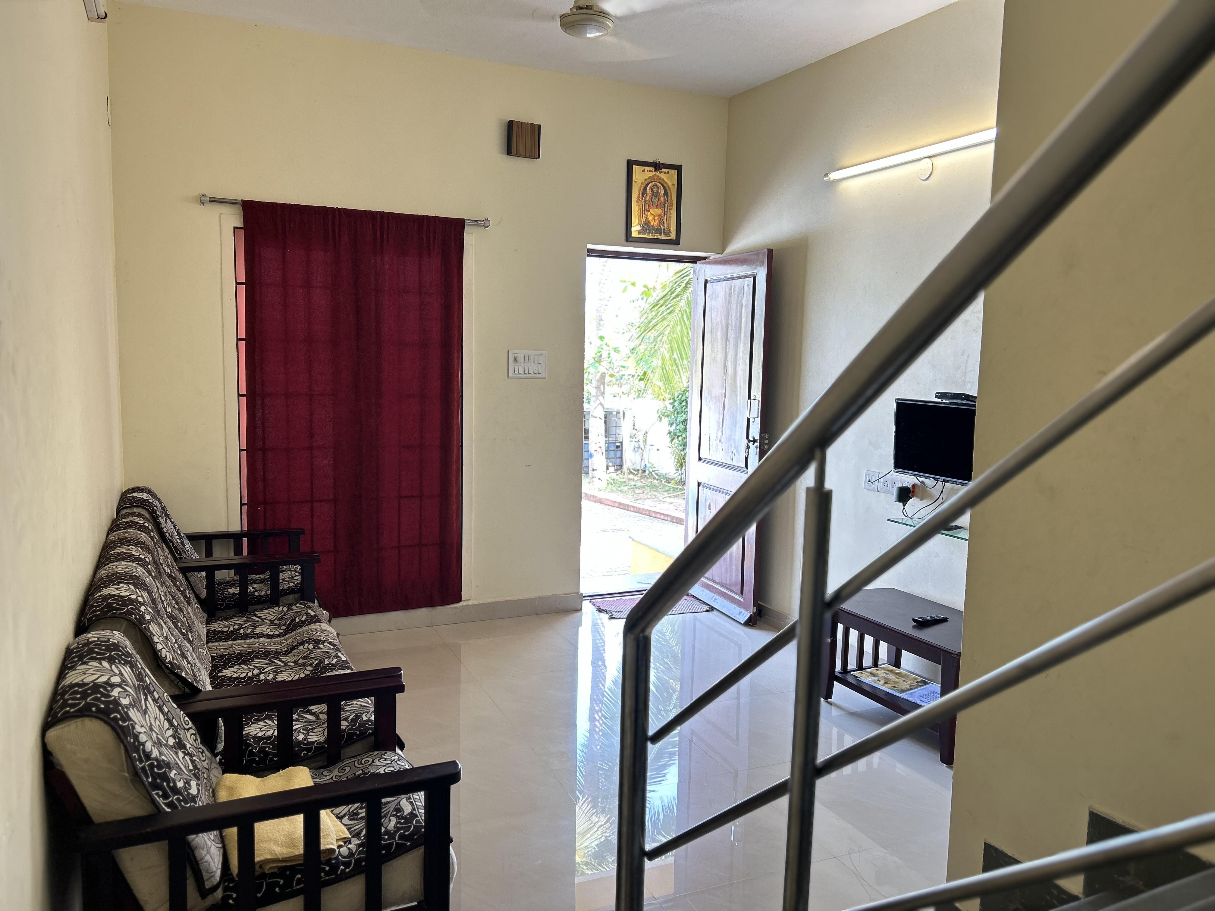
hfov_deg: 67.3
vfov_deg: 53.1
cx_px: 608
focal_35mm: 26
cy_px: 456
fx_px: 913
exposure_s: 1/50
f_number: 1.5
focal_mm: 5.7
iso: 100
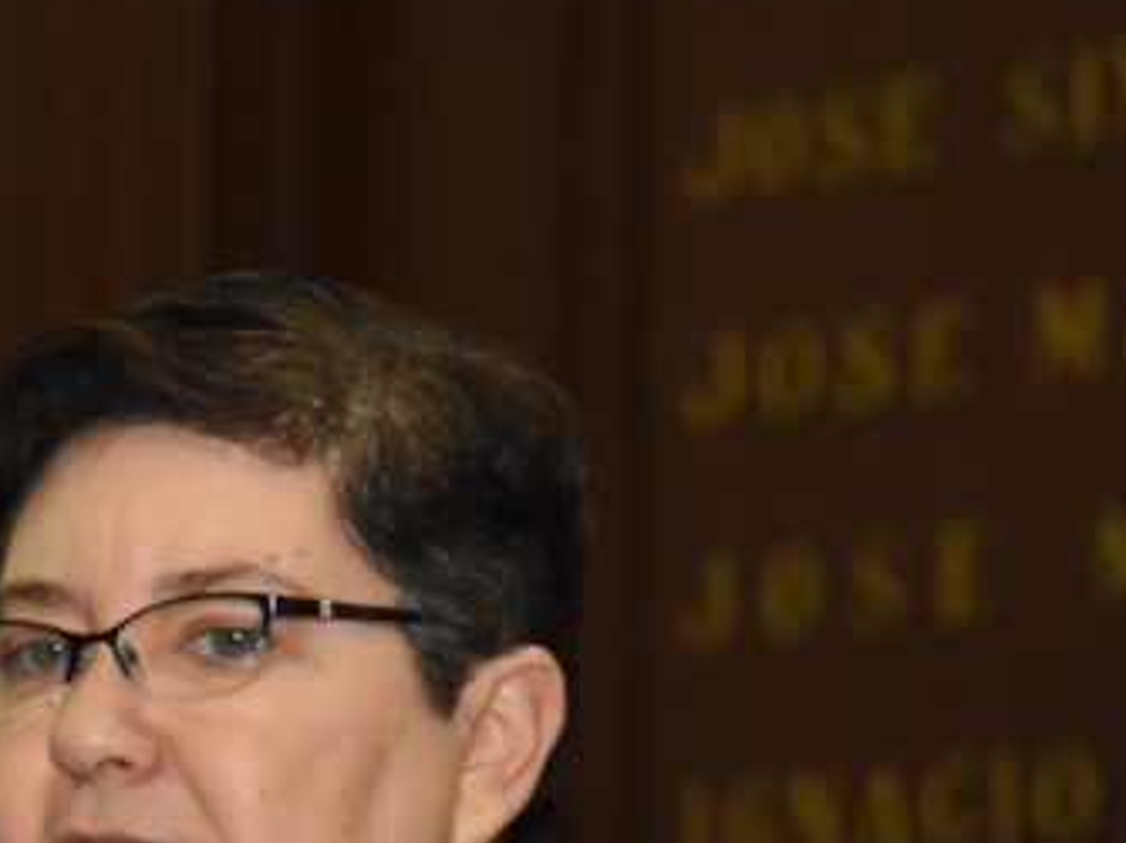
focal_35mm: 398
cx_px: -118
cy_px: 708
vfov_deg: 3.7
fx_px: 12937
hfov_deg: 5.0
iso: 2500
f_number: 7.1
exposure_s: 1/50
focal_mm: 120
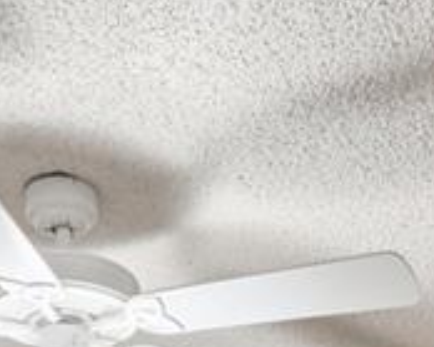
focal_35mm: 83
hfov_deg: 23.0
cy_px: 756
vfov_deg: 14.3
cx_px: 231
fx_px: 1066
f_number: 8
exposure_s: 1/5
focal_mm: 10
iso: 100
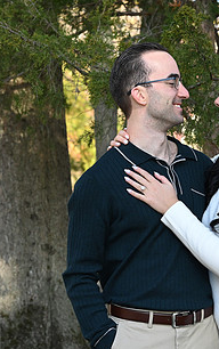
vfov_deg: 12.7
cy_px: 201
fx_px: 1562
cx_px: 160
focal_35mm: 164
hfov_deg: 8.0
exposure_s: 1/160
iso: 320
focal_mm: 85
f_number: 8
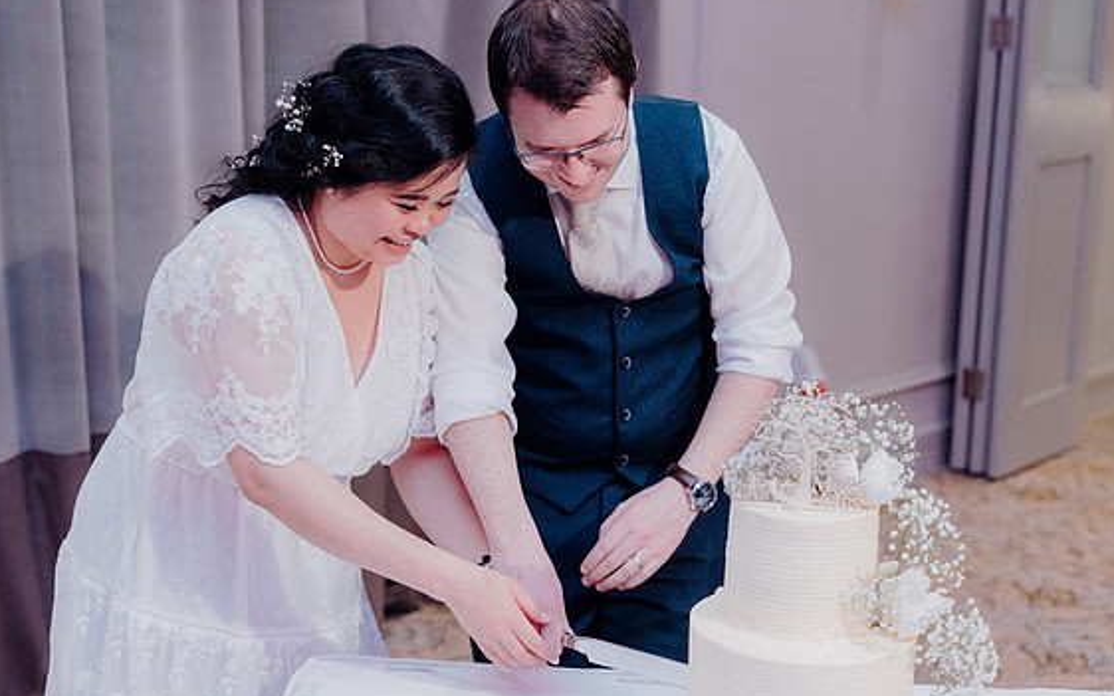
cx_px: 553
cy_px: 360
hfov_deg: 33.5
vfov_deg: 21.3
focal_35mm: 61
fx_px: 1852
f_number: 3.5
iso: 2500
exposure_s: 1/160
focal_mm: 58
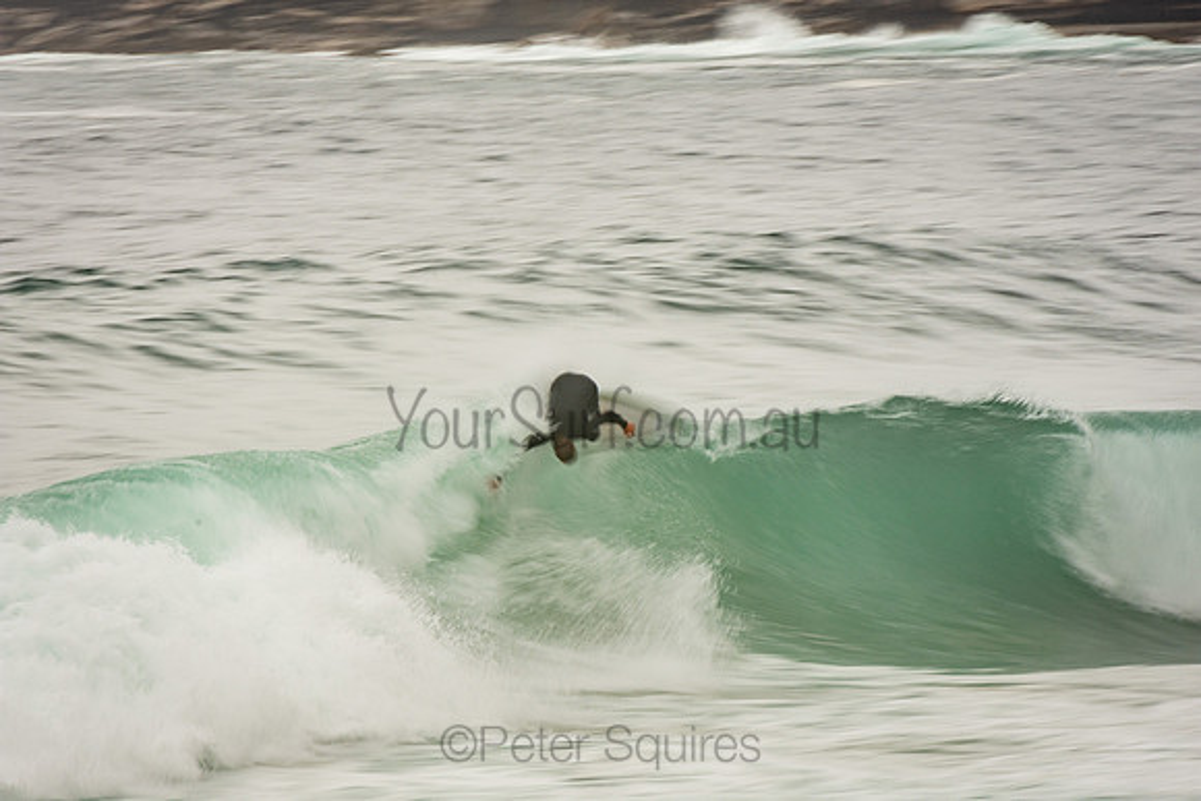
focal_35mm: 600
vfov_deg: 2.3
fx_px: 20020
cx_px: 600
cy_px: 400
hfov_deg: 3.4
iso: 100
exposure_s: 1/30
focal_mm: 400
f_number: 20
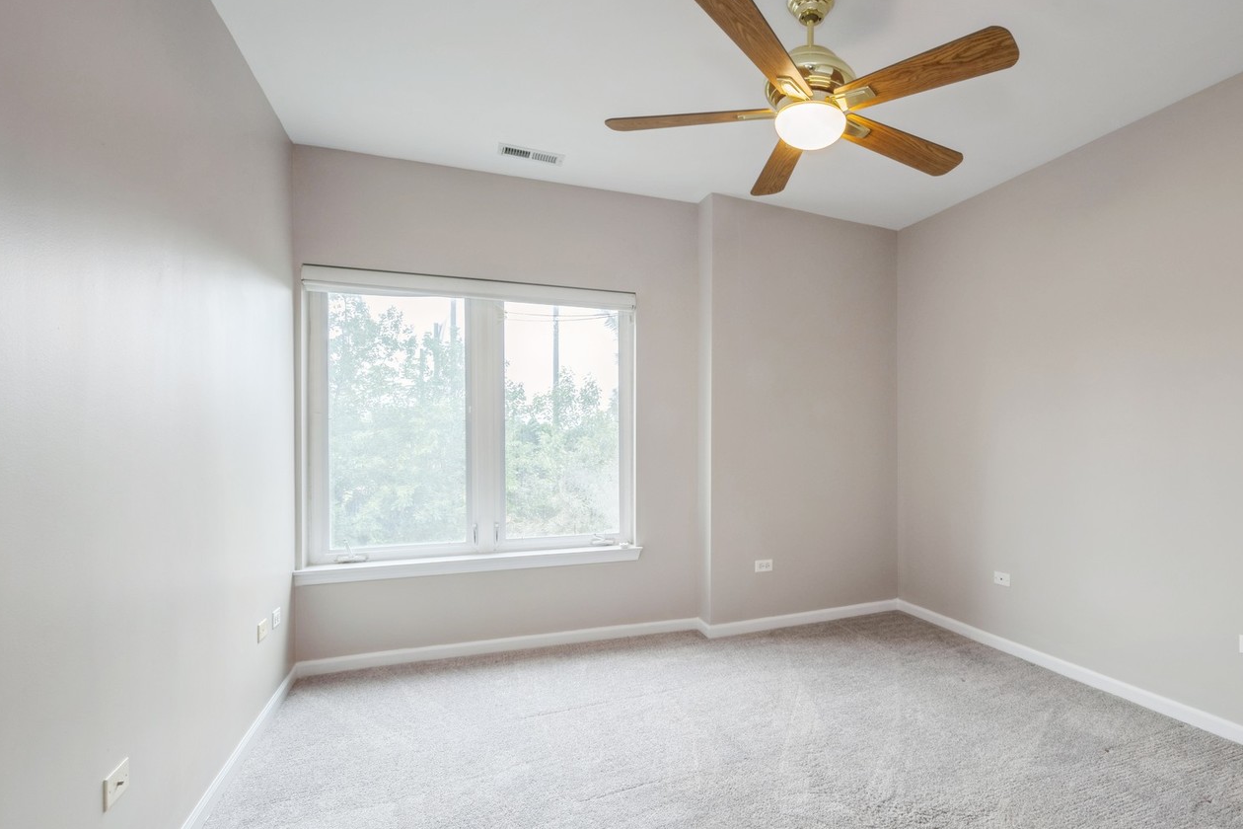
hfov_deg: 88.0
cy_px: 456
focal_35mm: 18
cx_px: 787
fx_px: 621
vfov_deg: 67.2
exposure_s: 1/15
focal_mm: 14
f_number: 9.5
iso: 200
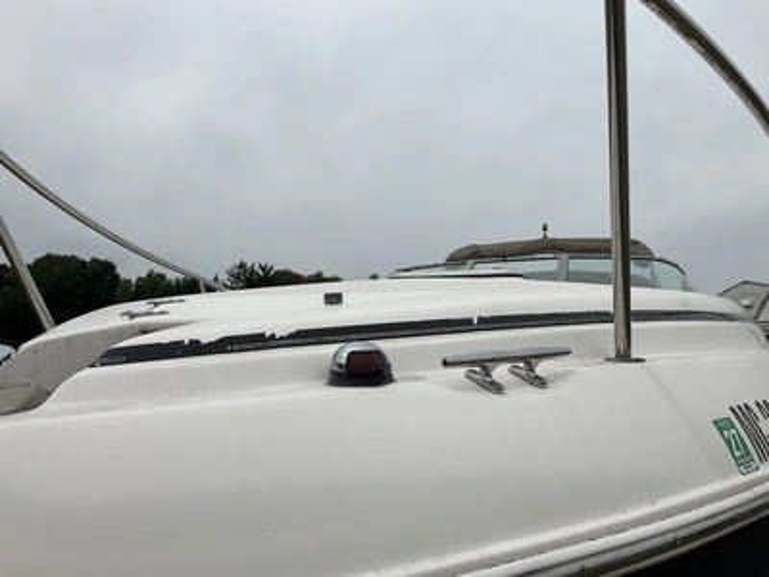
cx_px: 384
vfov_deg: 48.2
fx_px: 644
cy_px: 288
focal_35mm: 29
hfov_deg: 61.7
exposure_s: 1/5263
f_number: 1.8
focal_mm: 3
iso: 25
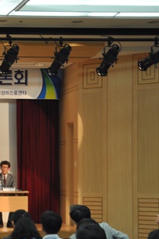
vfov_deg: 17.6
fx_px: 771
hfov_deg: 11.2
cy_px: 164
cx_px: -96
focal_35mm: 116
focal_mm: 31
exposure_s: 1/25
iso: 400
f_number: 5
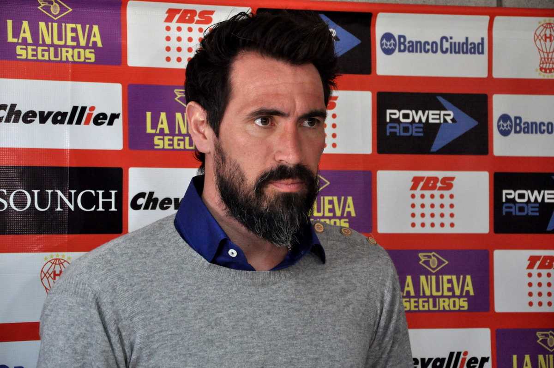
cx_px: 277
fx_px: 2075
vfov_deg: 10.1
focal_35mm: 135
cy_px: 184
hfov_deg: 15.2
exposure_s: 1/125
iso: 2500
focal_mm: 90
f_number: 5.6
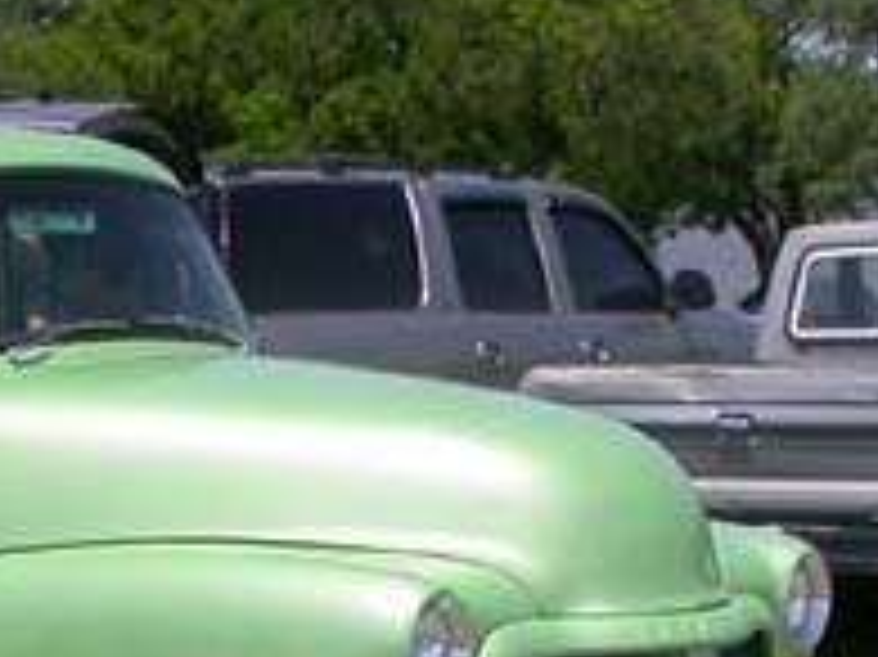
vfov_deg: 9.4
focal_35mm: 156
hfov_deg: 12.6
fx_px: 3954
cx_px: 243
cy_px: 648
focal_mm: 7.85
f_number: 7.5
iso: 100
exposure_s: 1/402
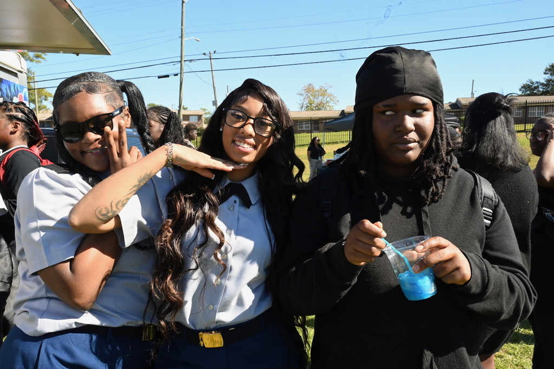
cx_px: 277
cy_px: 184
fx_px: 461
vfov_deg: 43.6
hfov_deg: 61.9
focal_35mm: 30
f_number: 20
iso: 1600
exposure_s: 1/250
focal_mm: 30
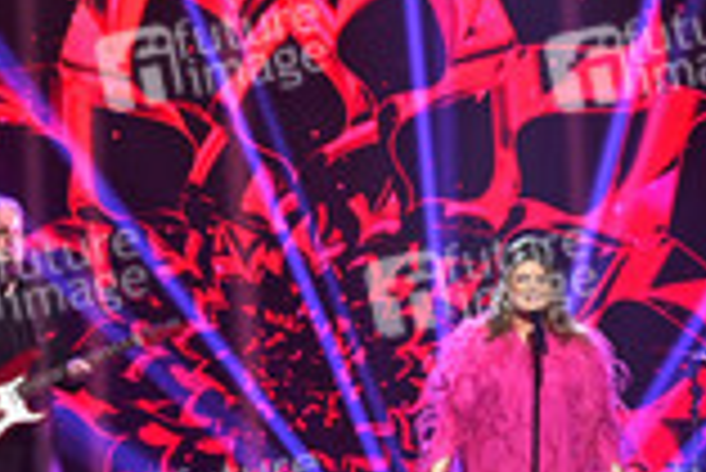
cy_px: 396
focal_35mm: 315
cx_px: 540
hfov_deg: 6.5
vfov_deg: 4.4
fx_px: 6183
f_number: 2.8
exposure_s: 1/500
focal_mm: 110
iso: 1600
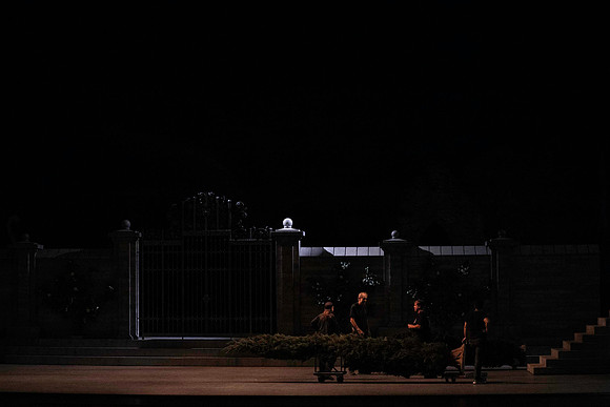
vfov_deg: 19.5
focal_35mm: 70
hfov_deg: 28.8
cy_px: 204
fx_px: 1186
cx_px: 305
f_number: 6.3
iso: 16000
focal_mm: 70
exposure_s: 1/320
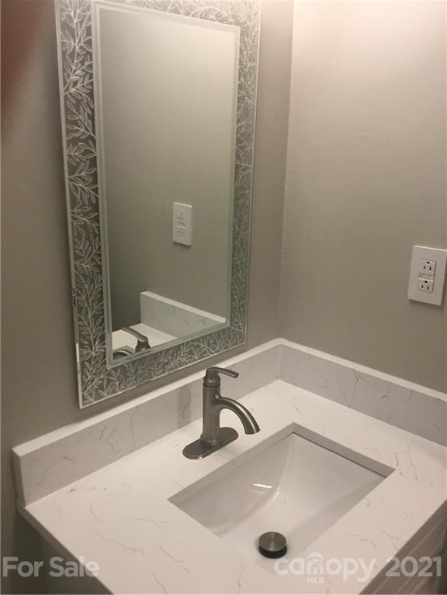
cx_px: 224
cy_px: 298
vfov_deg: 58.4
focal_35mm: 31
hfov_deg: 45.4
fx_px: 534
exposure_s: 1/30
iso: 80
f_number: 2.4
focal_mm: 3.3
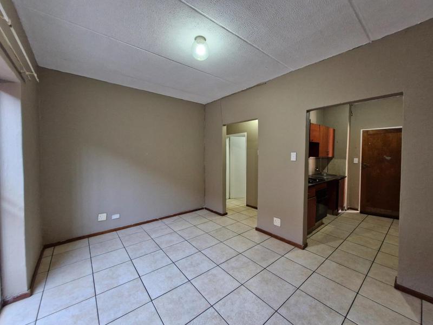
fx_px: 163
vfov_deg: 89.9
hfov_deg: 106.2
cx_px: 216
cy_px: 162
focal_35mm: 13
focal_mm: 1.74
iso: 250
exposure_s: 1/50
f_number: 2.2
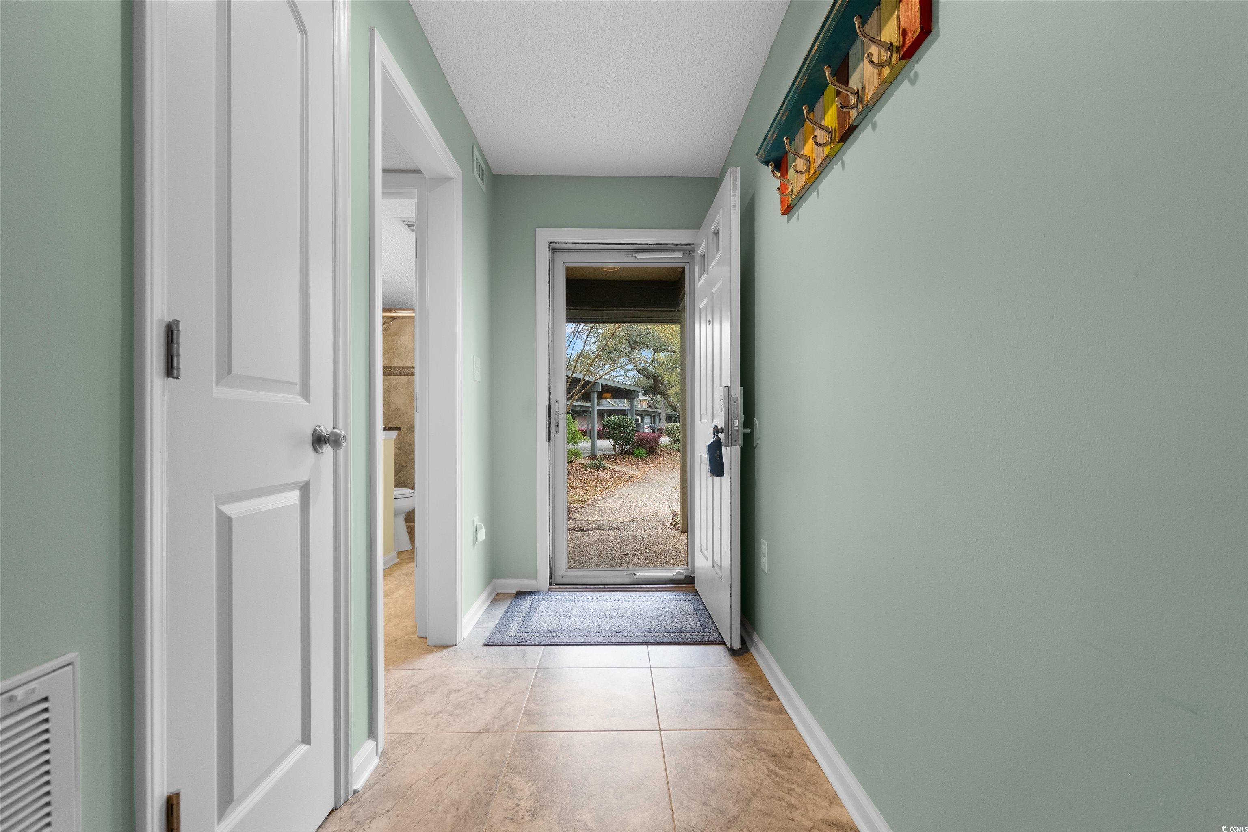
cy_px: 416
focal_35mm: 15
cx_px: 624
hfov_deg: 100.4
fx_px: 520
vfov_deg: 77.3
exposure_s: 1/1.25
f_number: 4.5
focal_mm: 10
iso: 100
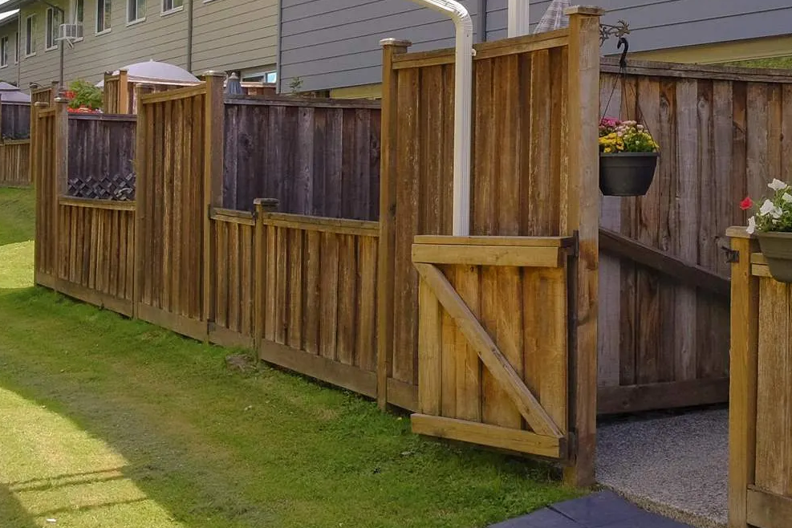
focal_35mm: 56
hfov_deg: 35.2
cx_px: 554
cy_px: 30
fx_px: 1232
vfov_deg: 23.4
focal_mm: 12
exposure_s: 1/250
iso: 400
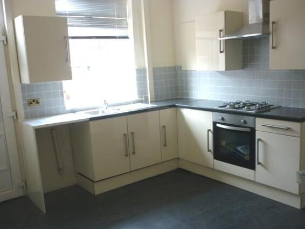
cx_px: 153
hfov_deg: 54.0
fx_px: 299
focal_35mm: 34
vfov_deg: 41.8
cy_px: 116
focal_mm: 5.5
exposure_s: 1/50
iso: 80
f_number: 2.8
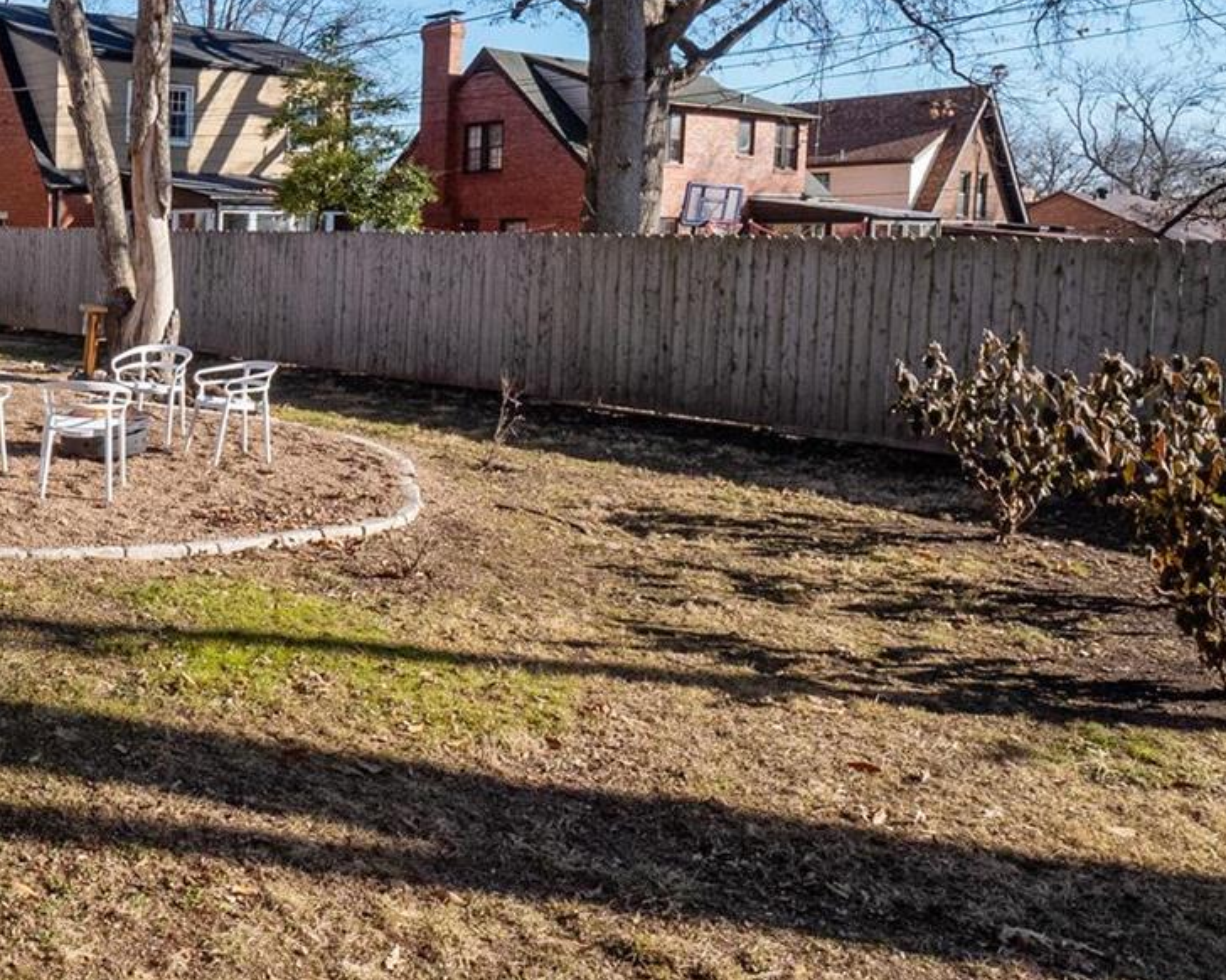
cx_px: 67
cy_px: 219
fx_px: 1197
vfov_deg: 42.8
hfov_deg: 47.3
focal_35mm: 33
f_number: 8
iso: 400
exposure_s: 1/500
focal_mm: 8
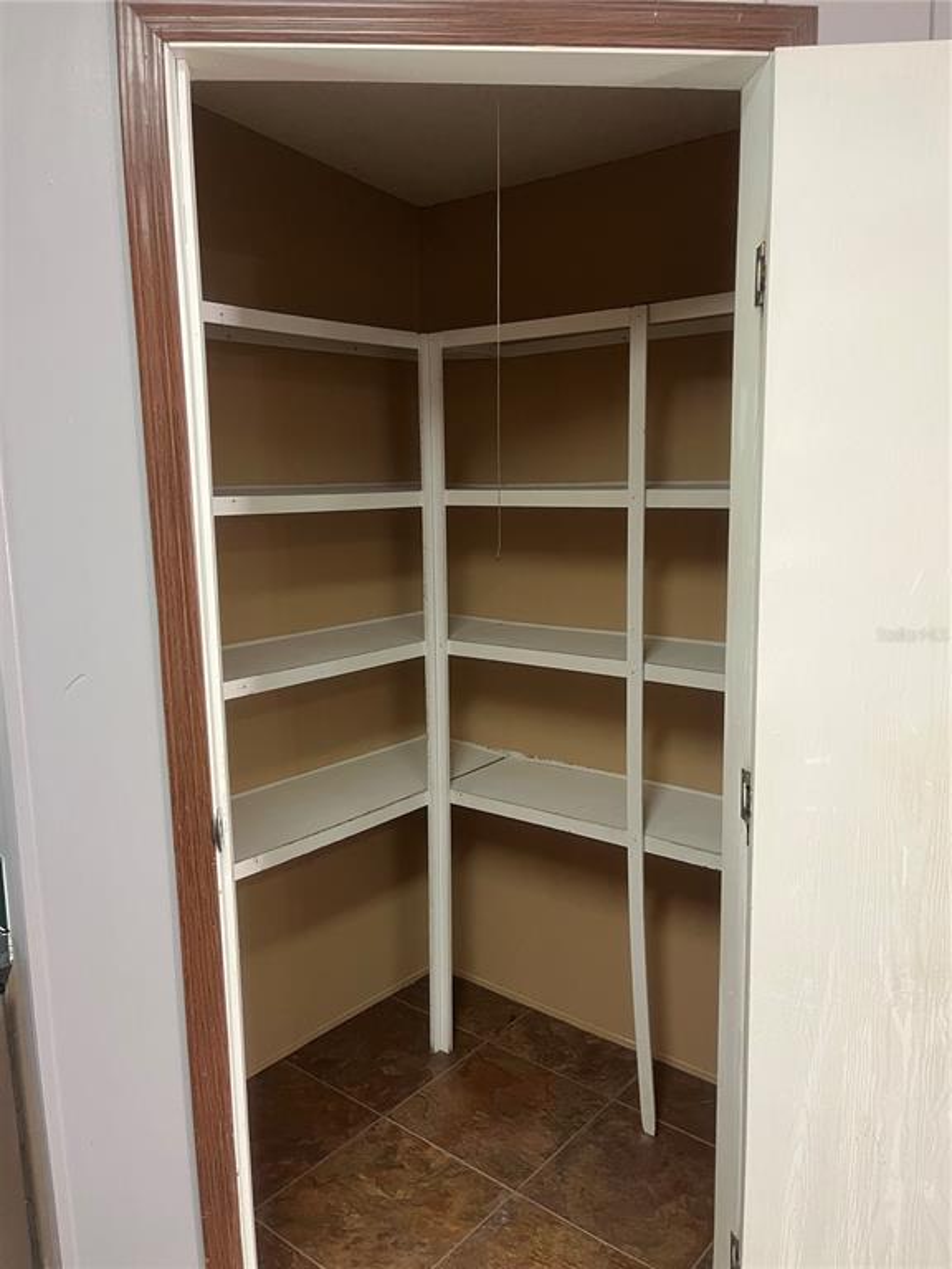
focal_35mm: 26
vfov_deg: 67.3
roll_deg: +1.0
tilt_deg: -9.1
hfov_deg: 53.1
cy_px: 634
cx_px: 476
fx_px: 953
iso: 320
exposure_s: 1/60
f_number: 1.6
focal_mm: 5.1
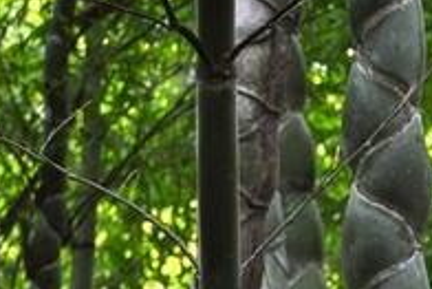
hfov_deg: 3.8
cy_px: 76
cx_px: 366
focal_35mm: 536
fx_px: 6437
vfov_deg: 2.6
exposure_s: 1/50
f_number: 8
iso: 400
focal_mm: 70
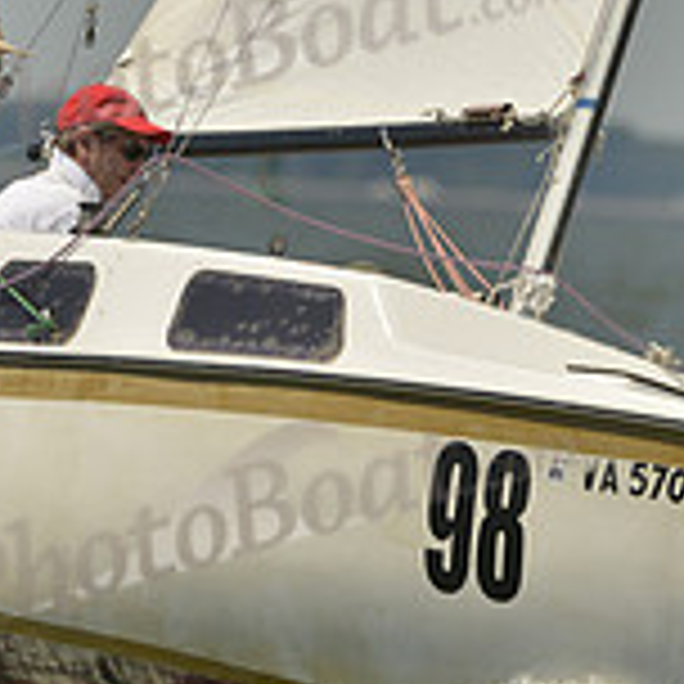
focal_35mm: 1300
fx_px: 29062
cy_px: 218
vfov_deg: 1.3
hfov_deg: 1.3
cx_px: 814
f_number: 7.1
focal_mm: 400
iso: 200
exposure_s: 1/1250
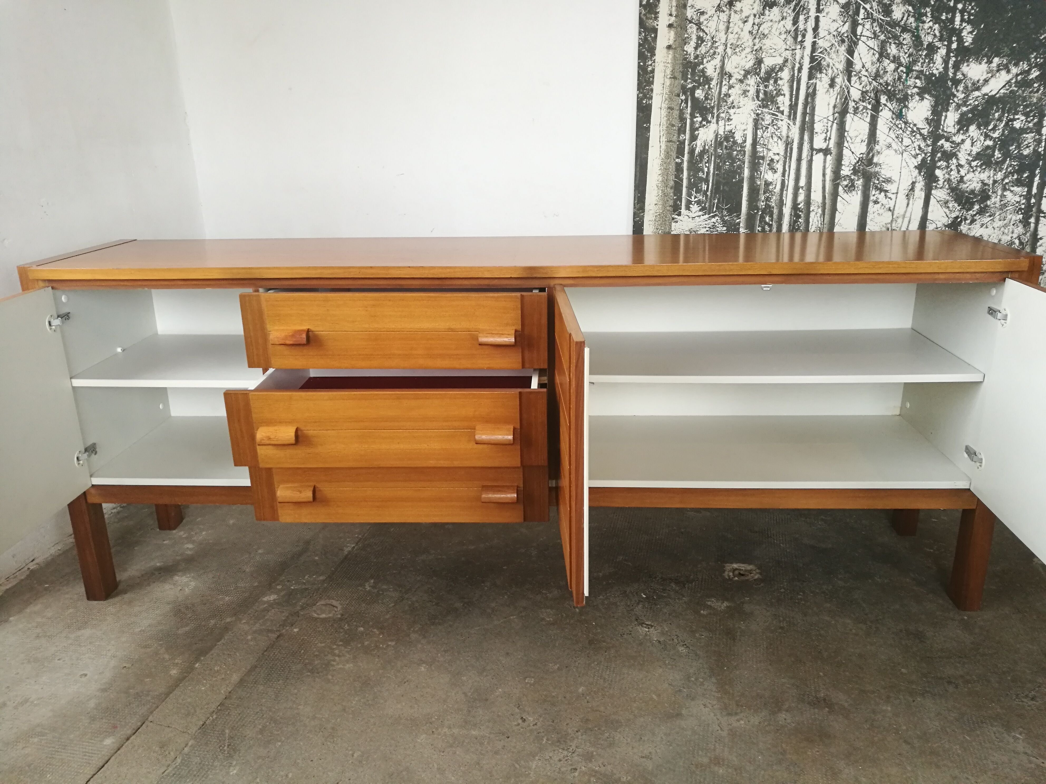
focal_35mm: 27
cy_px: 392
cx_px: 523
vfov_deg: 51.4
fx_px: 816
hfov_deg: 65.3
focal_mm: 4.5
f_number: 2.2
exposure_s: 1/33.3
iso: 160
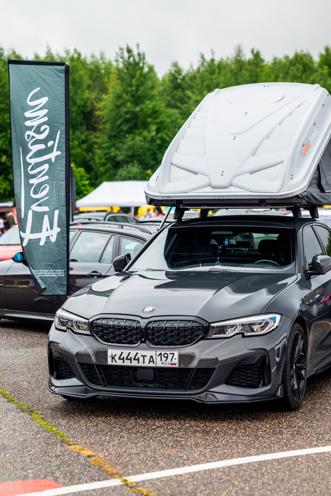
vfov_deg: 23.9
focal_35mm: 85
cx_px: 166
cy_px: 248
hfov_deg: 16.1
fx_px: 1171
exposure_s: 1/800
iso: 400
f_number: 3.5
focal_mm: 85
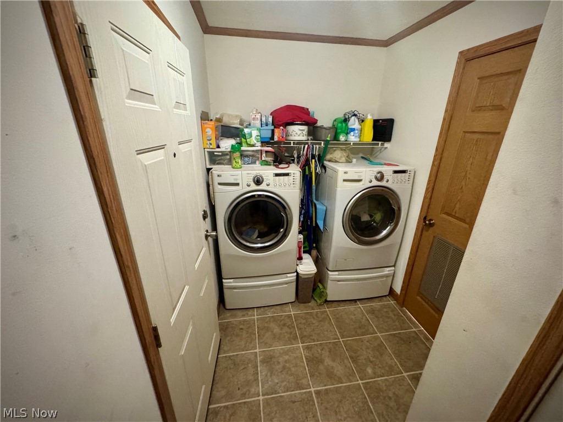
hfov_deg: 102.1
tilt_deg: -20.7
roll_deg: -0.8
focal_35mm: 14
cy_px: 211
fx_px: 228
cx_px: 282
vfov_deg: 85.7
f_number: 2.2
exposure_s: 1/60
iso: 1000
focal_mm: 2.22
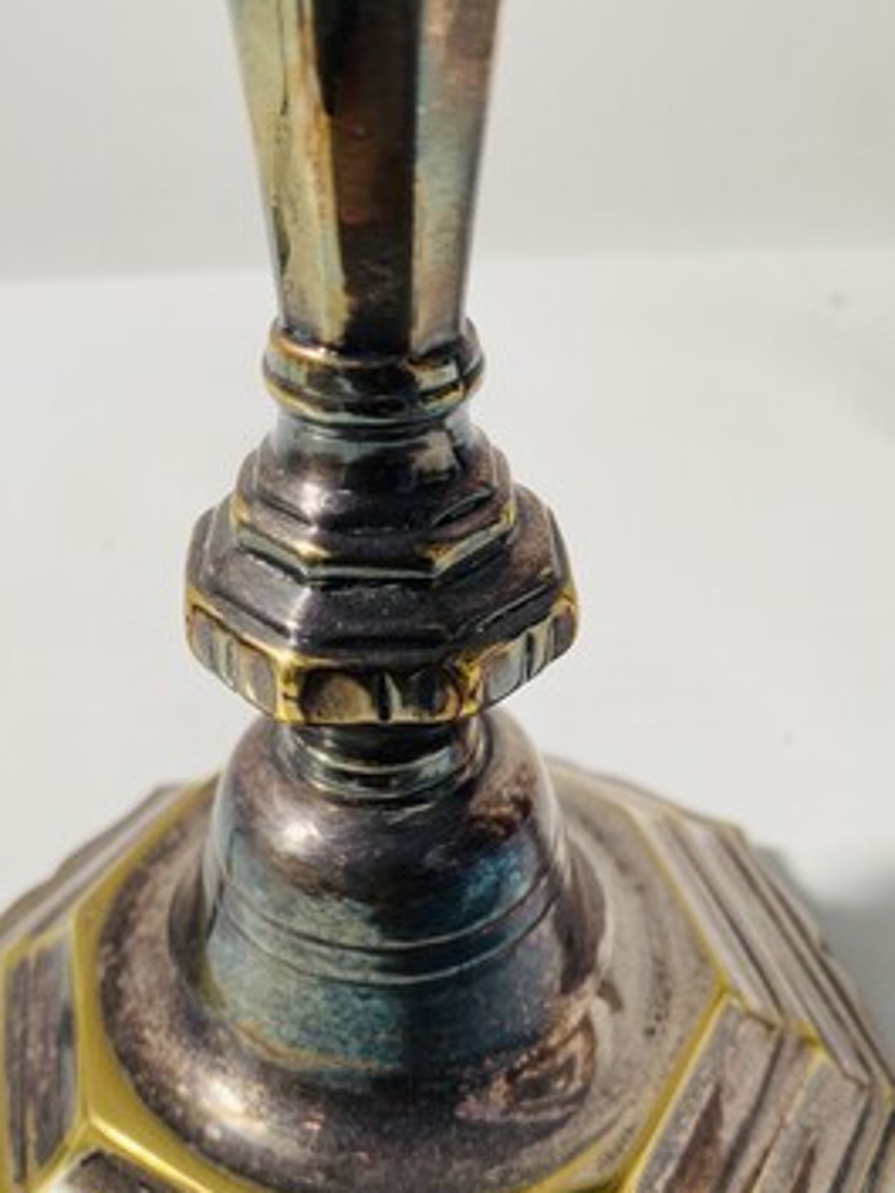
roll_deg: +5.8
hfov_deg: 41.7
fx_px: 1171
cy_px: 696
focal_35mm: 34
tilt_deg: -37.7
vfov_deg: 53.7
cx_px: 388
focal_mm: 4.25
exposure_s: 1/122
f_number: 1.8
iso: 100
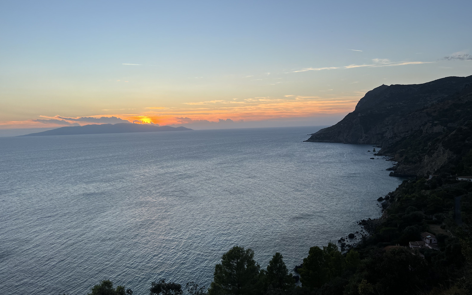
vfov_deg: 44.5
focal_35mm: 28
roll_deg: +2.3
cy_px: 133
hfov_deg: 66.5
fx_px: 360
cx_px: 234
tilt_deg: -1.1
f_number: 1.5
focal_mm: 5.7
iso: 50
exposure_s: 1/991
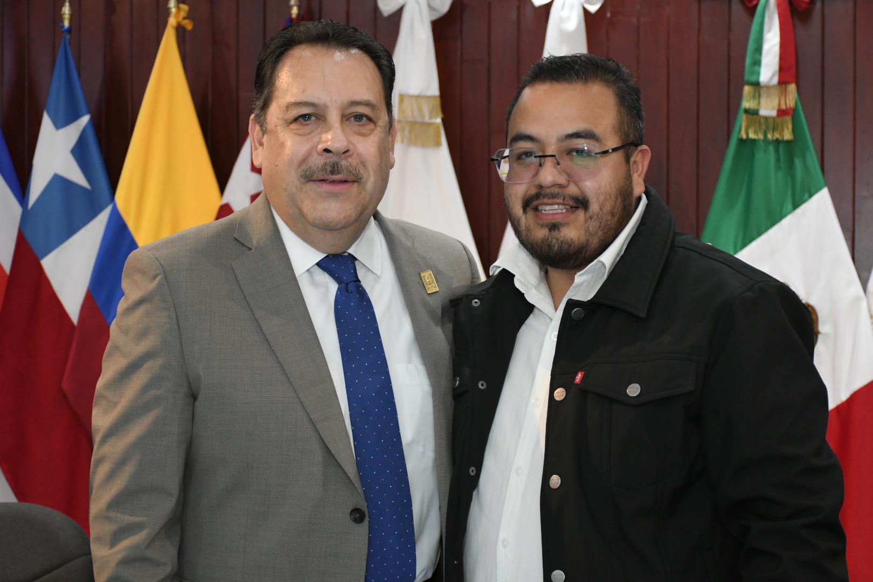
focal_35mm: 72
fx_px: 1746
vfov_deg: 18.9
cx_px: 436
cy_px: 291
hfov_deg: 28.1
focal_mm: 48
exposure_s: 1/100
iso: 2500
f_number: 4.5
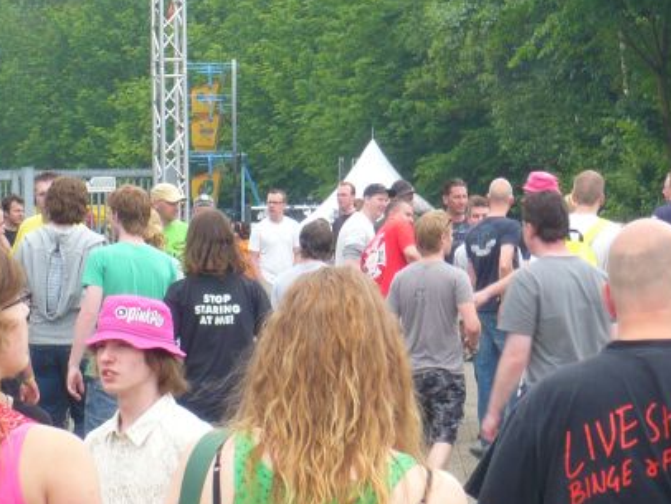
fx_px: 3821
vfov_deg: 7.5
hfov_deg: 10.0
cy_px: 41
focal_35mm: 197
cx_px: 636
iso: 100
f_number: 5.6
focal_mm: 16.4
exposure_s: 1/100
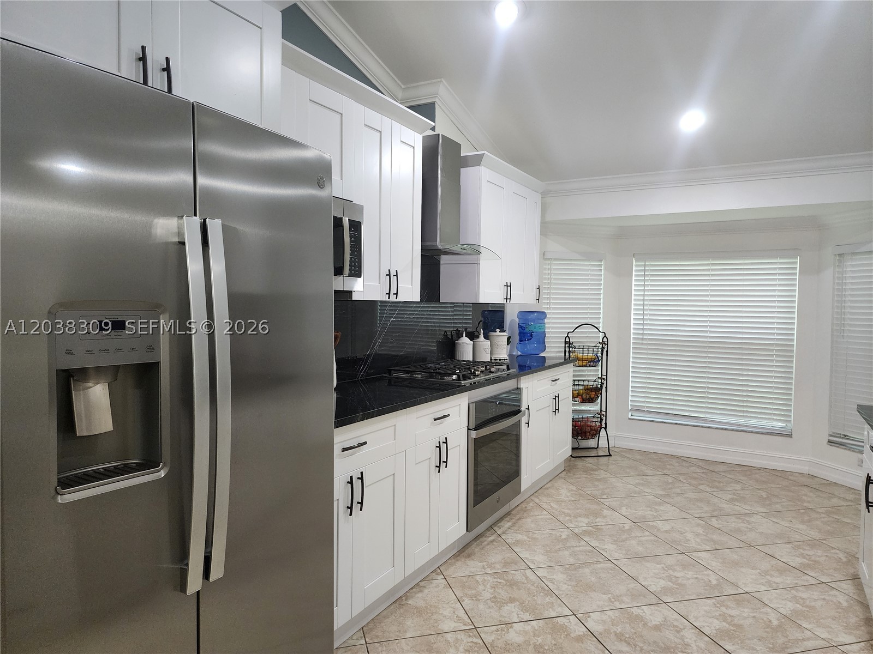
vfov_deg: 58.9
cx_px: 436
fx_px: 580
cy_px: 327
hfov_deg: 73.9
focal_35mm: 23
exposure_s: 1/120
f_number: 1.8
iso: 500
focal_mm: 6.4
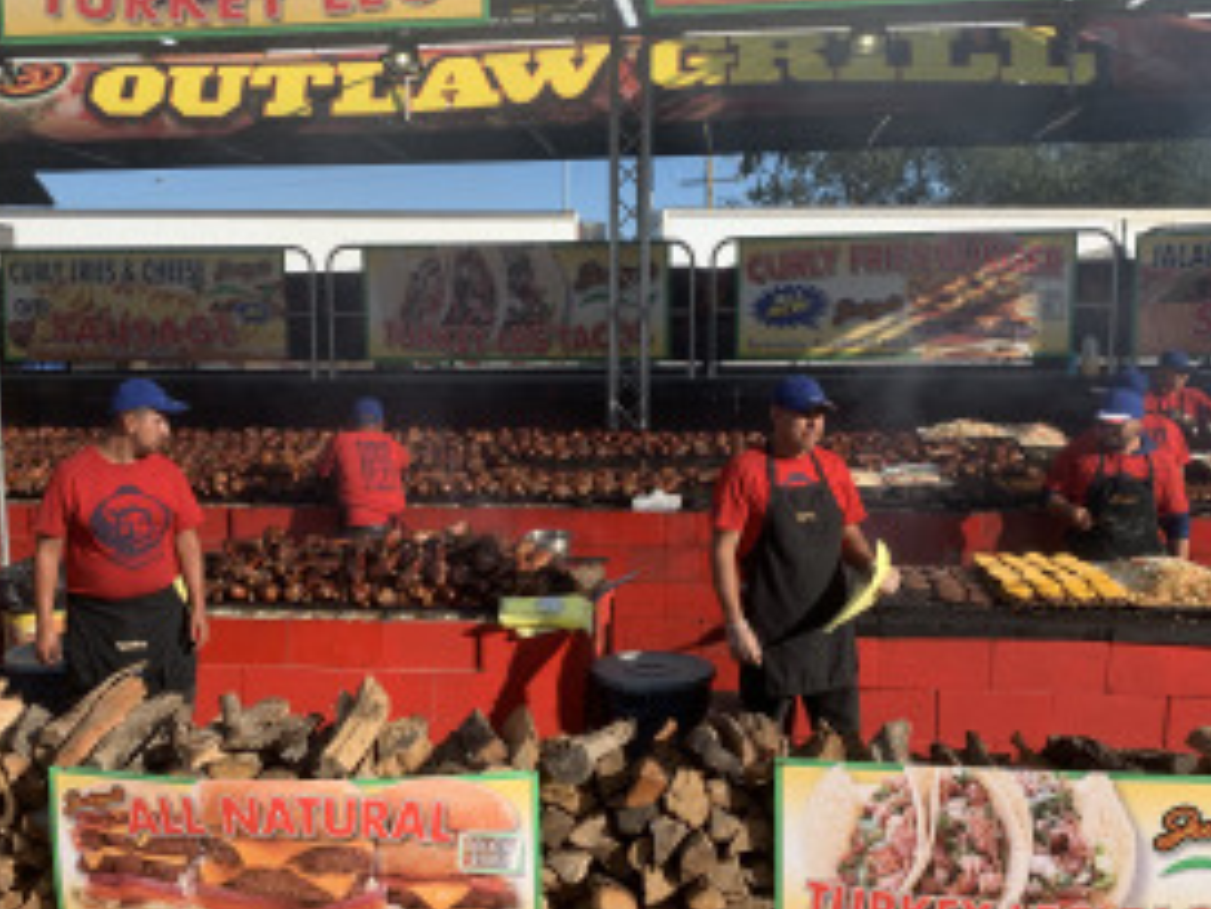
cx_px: 543
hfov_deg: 52.5
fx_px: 1224
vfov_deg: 40.7
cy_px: 486
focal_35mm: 35
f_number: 1.8
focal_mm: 4.25
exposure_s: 1/1235
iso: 25
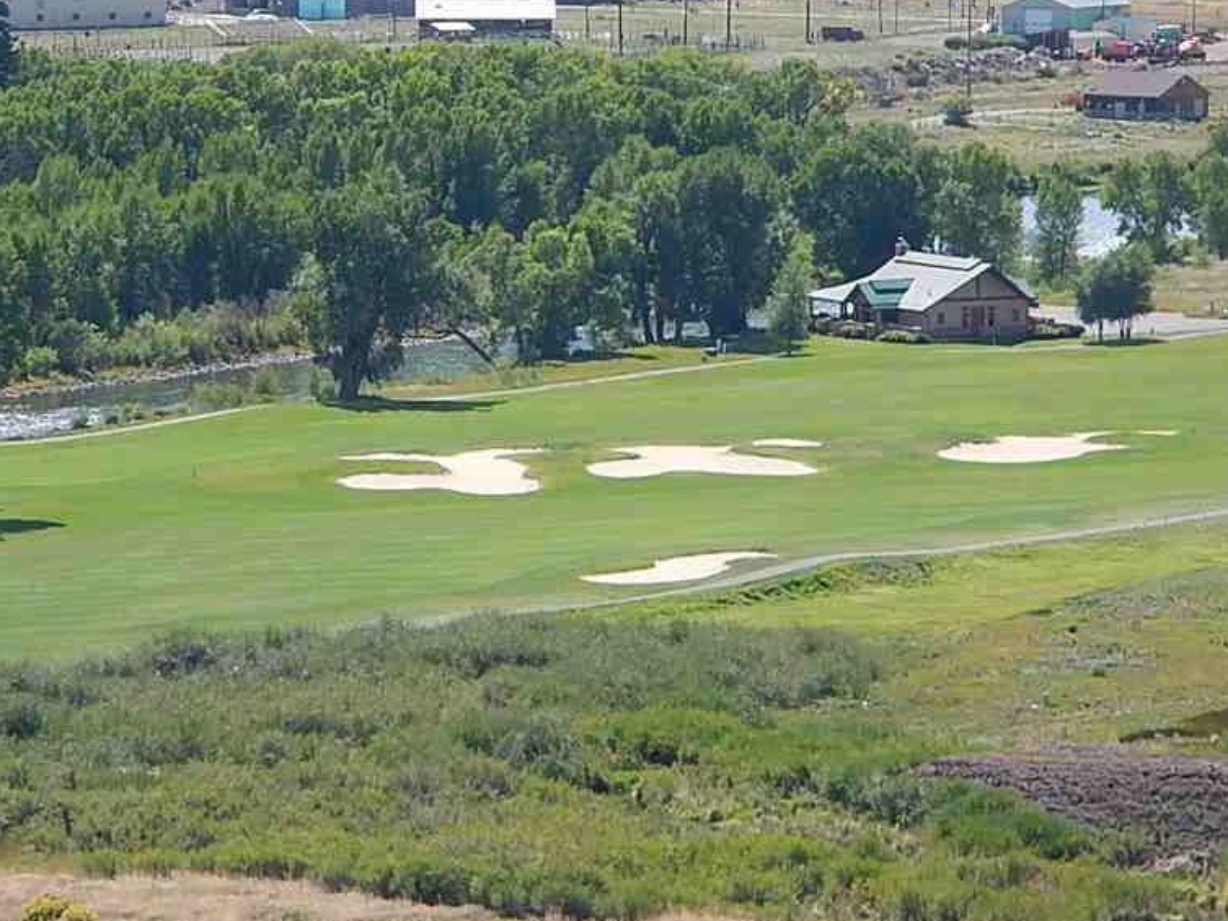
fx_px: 8444
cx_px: 413
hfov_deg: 8.3
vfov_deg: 6.2
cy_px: 293
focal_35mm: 238
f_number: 4.8
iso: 125
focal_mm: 25
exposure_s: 1/400
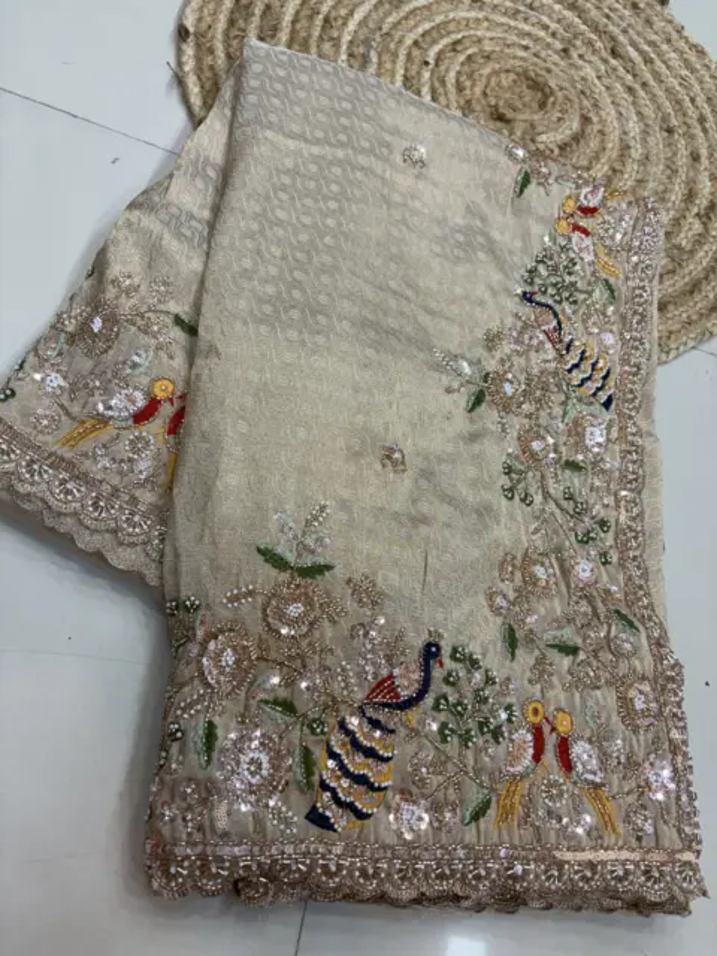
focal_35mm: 26
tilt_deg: -62.6
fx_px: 718
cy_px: 478
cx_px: 358
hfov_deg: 53.1
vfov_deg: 67.3
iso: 100
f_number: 1.6
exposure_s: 1/100
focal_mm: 5.96
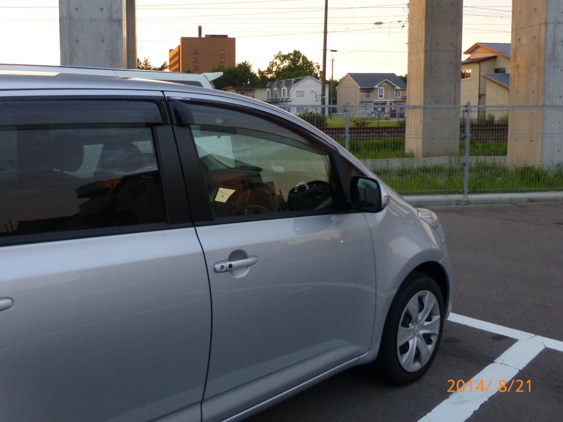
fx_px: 520
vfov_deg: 43.8
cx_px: 206
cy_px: 161
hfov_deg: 56.1
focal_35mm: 32
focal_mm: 4.3
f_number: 3.3
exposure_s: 1/60
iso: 320
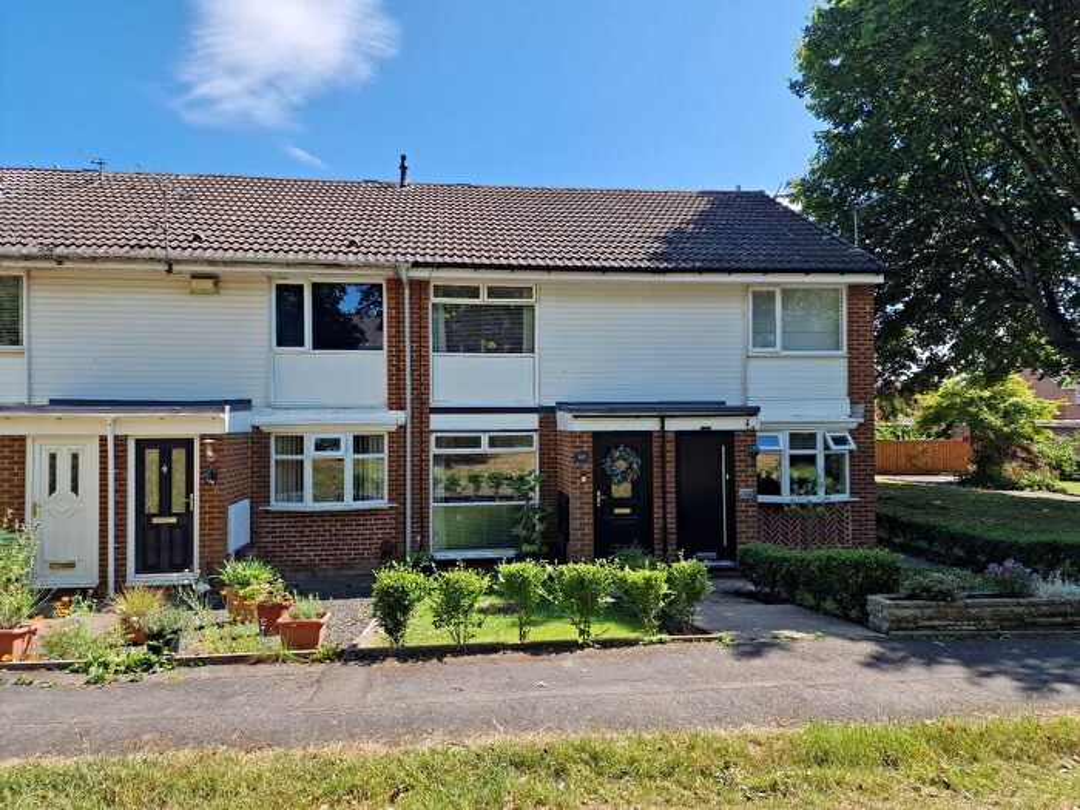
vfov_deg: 58.9
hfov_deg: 73.9
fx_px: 718
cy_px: 405
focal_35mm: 23
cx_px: 540
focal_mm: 6.4
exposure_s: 1/634
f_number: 1.8
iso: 50
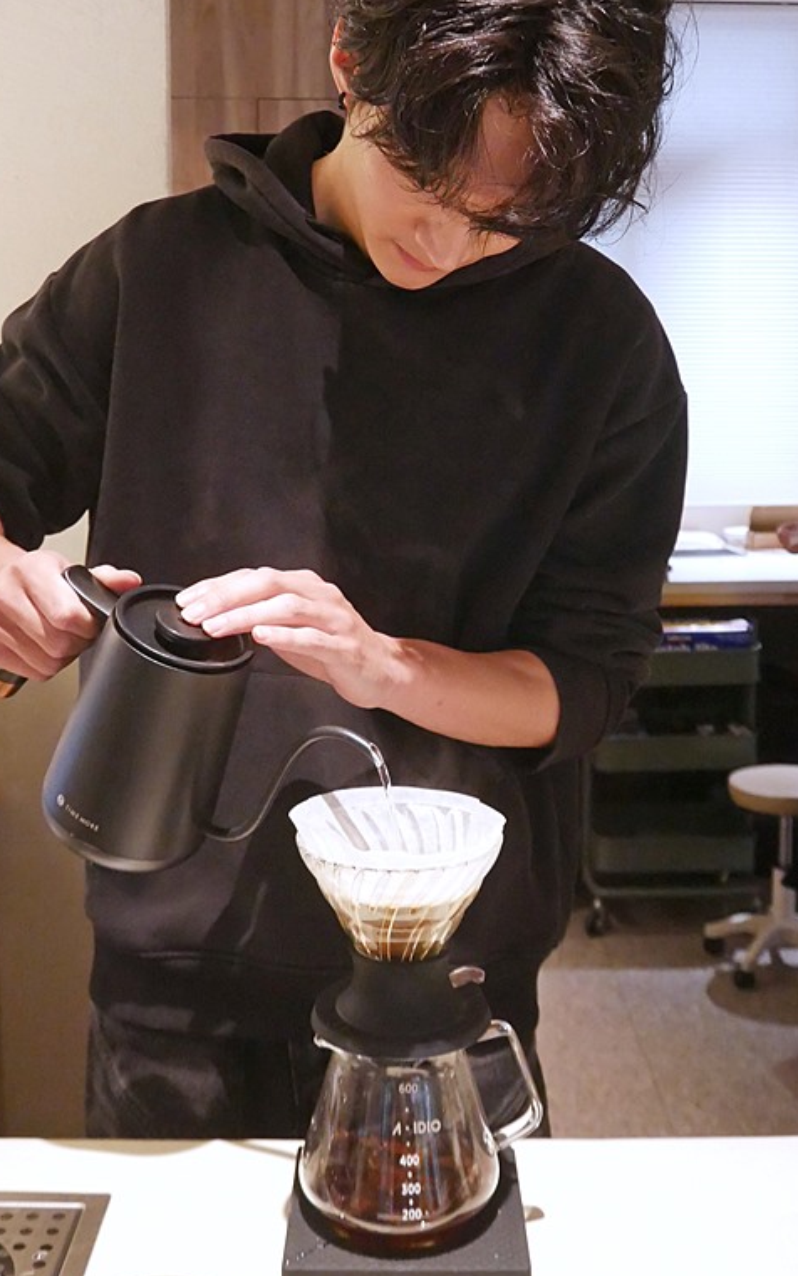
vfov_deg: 50.1
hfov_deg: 32.8
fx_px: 1356
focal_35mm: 39
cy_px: 526
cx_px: 391
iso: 3200
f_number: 3.5
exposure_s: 1/160
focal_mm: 14
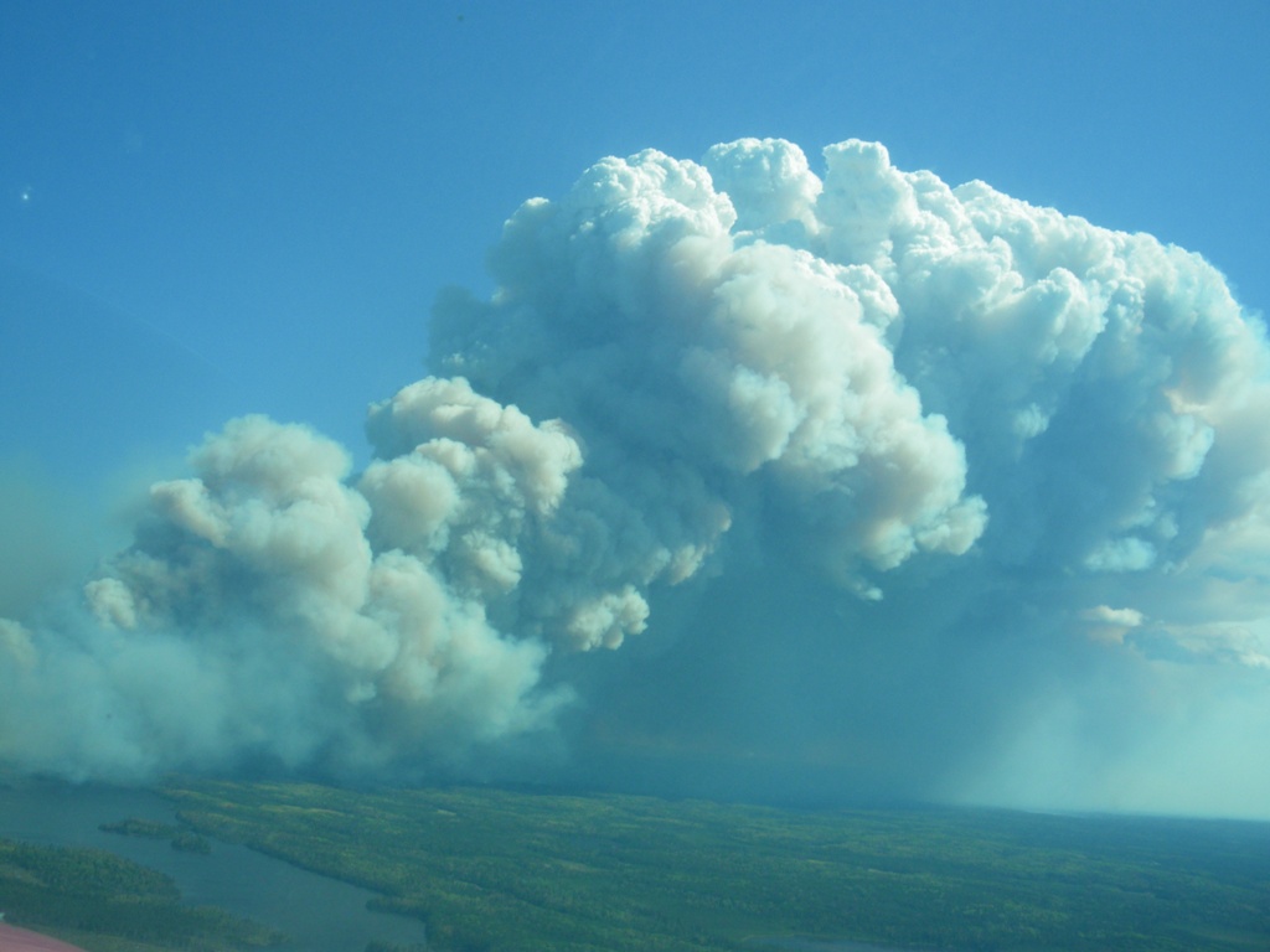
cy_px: 476
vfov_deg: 39.7
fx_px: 1321
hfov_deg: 51.4
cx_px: 635
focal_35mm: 36
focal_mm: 6.3
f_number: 5.4
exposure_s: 1/320
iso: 64
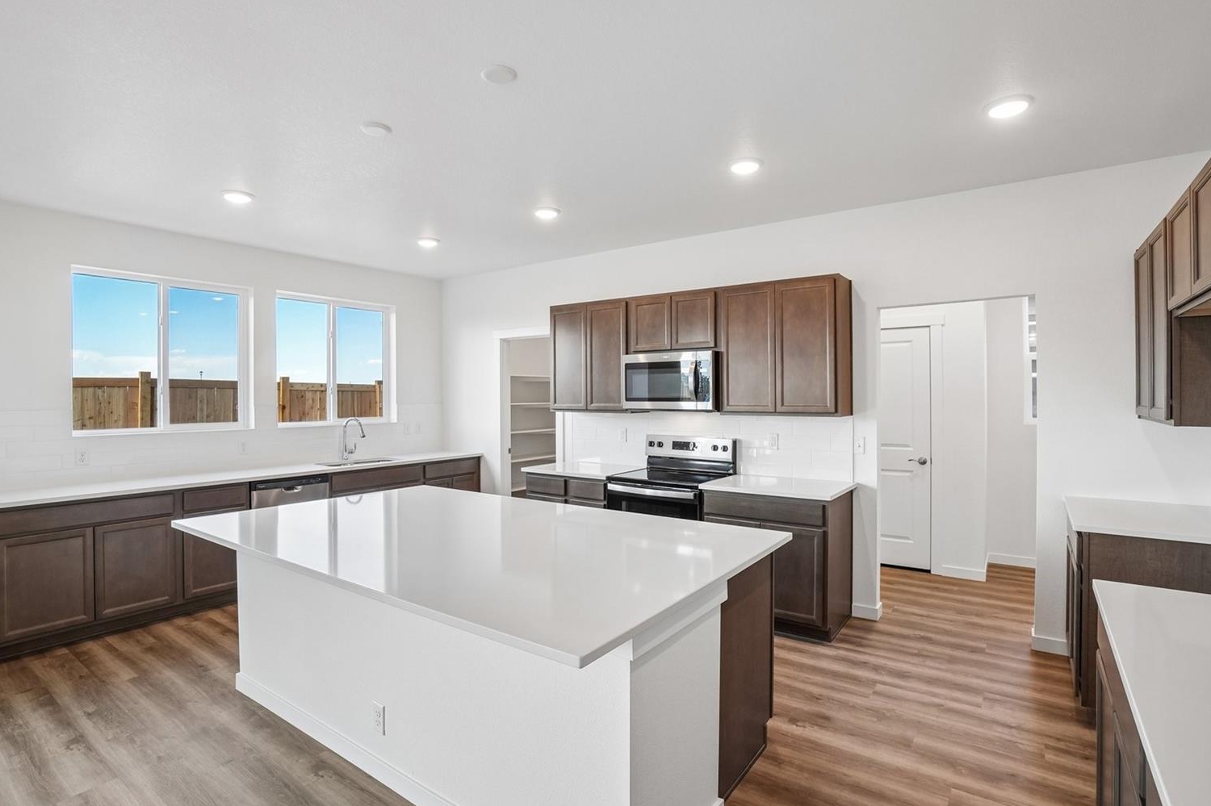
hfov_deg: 96.7
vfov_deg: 73.7
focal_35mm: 16
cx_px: 622
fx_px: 538
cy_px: 406
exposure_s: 1/60
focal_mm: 10
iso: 400
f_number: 8
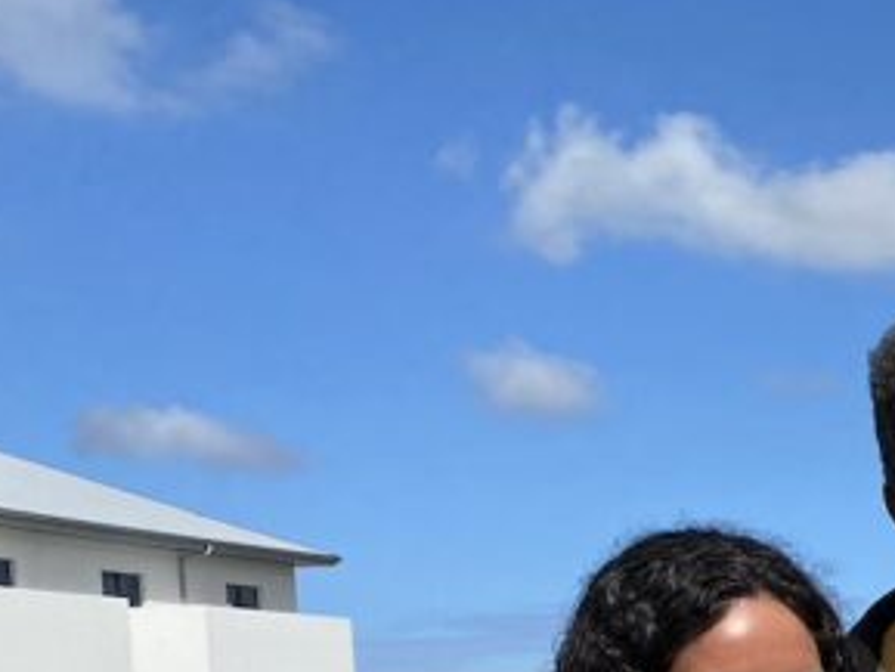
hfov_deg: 17.9
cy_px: 979
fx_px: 2380
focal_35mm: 92
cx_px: 1514
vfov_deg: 15.0
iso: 32
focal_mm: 4.25
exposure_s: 1/2817
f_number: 1.8
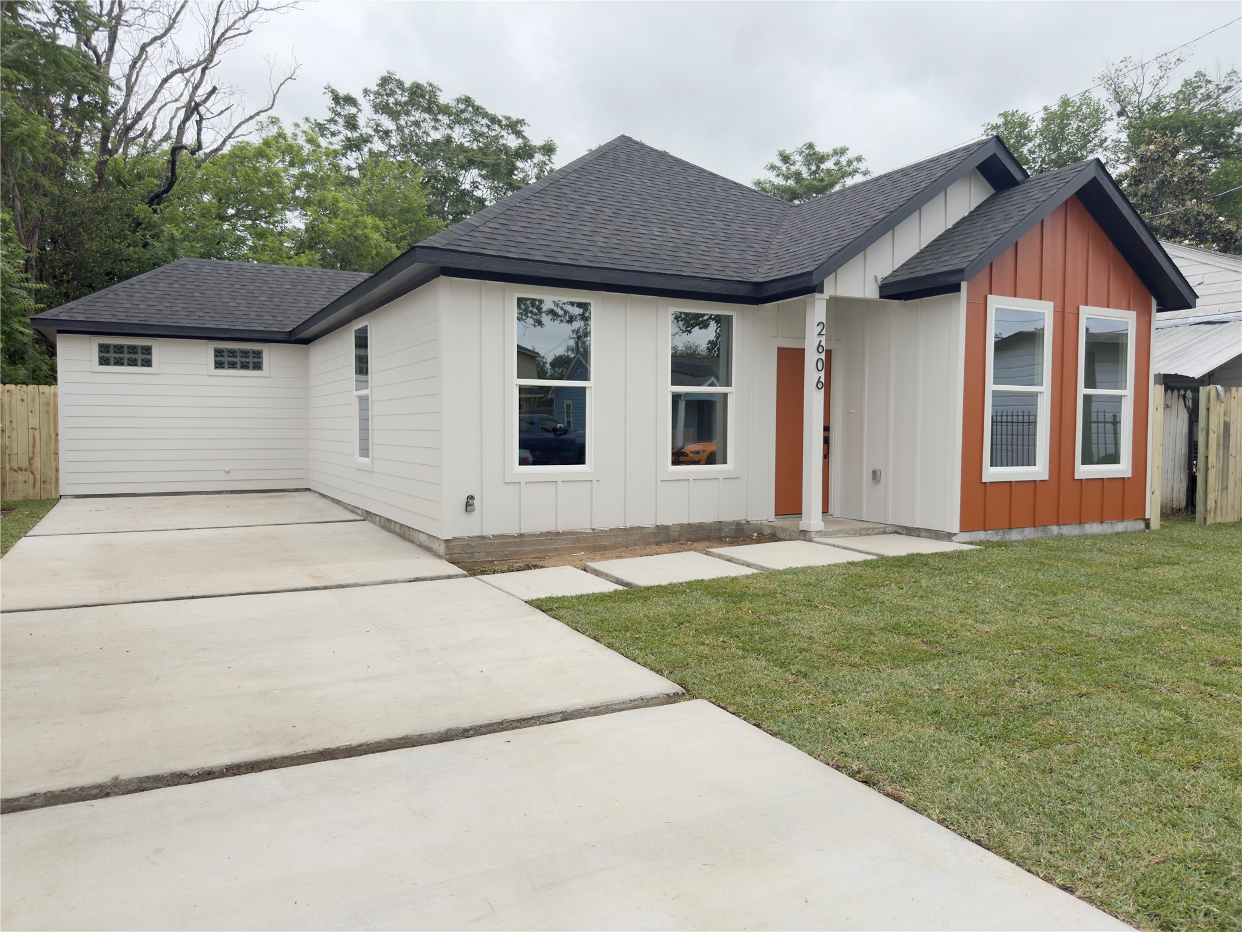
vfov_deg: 56.8
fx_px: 861
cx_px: 621
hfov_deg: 71.6
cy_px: 466
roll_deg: +0.0
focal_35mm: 24
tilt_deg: -1.9
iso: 80
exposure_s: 1/3311
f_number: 1.78
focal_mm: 6.76
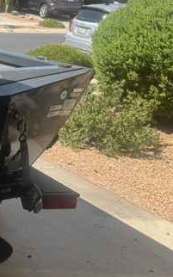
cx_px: -114
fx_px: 612
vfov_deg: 25.4
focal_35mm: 81
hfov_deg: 14.6
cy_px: 102
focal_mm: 6.76
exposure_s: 1/3247
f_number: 1.78
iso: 80
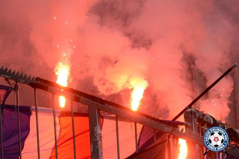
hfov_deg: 11.4
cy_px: 80
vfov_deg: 7.6
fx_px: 1195
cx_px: 120
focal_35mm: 180
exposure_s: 1/640
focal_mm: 120
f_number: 14
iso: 500
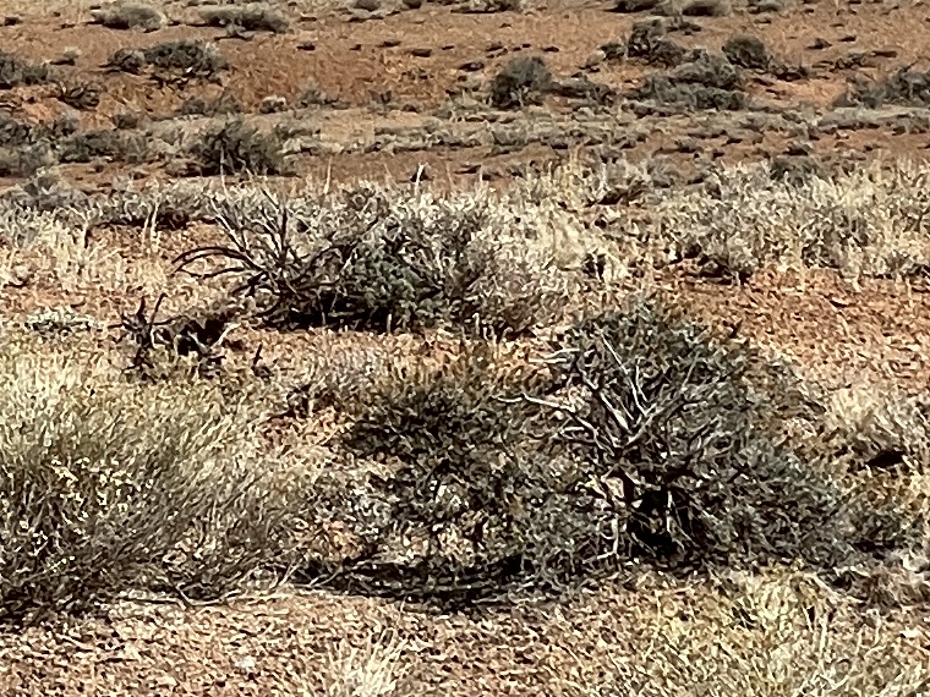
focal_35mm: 276
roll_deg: -0.9
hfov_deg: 6.9
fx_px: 7415
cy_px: -917
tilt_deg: +3.6
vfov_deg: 5.2
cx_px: -928
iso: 25
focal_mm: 6
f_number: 2
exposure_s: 1/3425
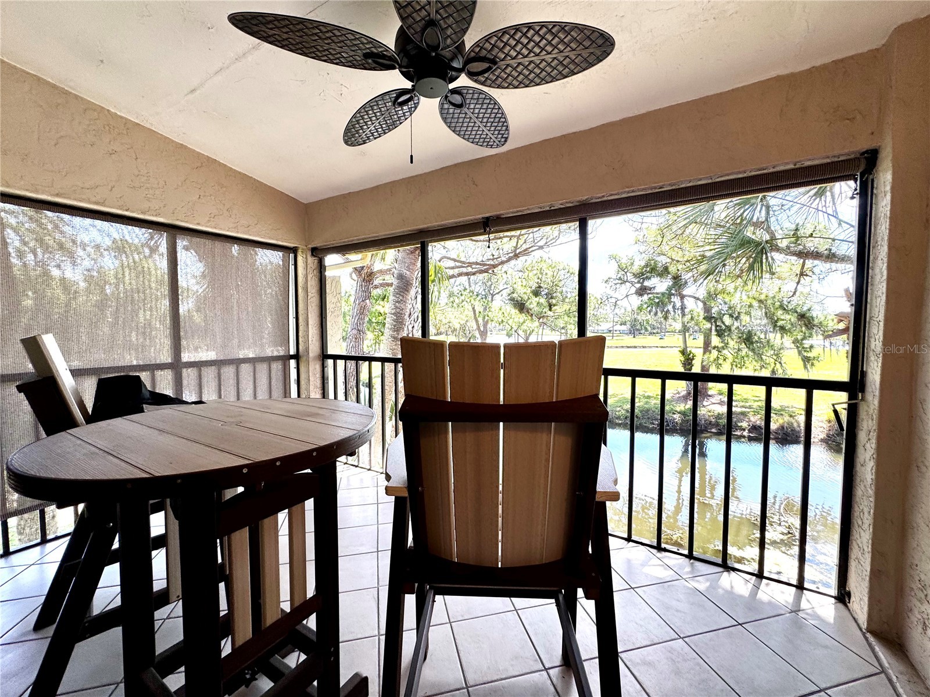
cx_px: 465
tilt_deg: -3.7
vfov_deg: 85.7
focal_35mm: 14
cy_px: 348
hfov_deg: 102.1
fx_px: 376
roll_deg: -0.3
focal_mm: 2.22
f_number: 2.2
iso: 40
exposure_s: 1/141
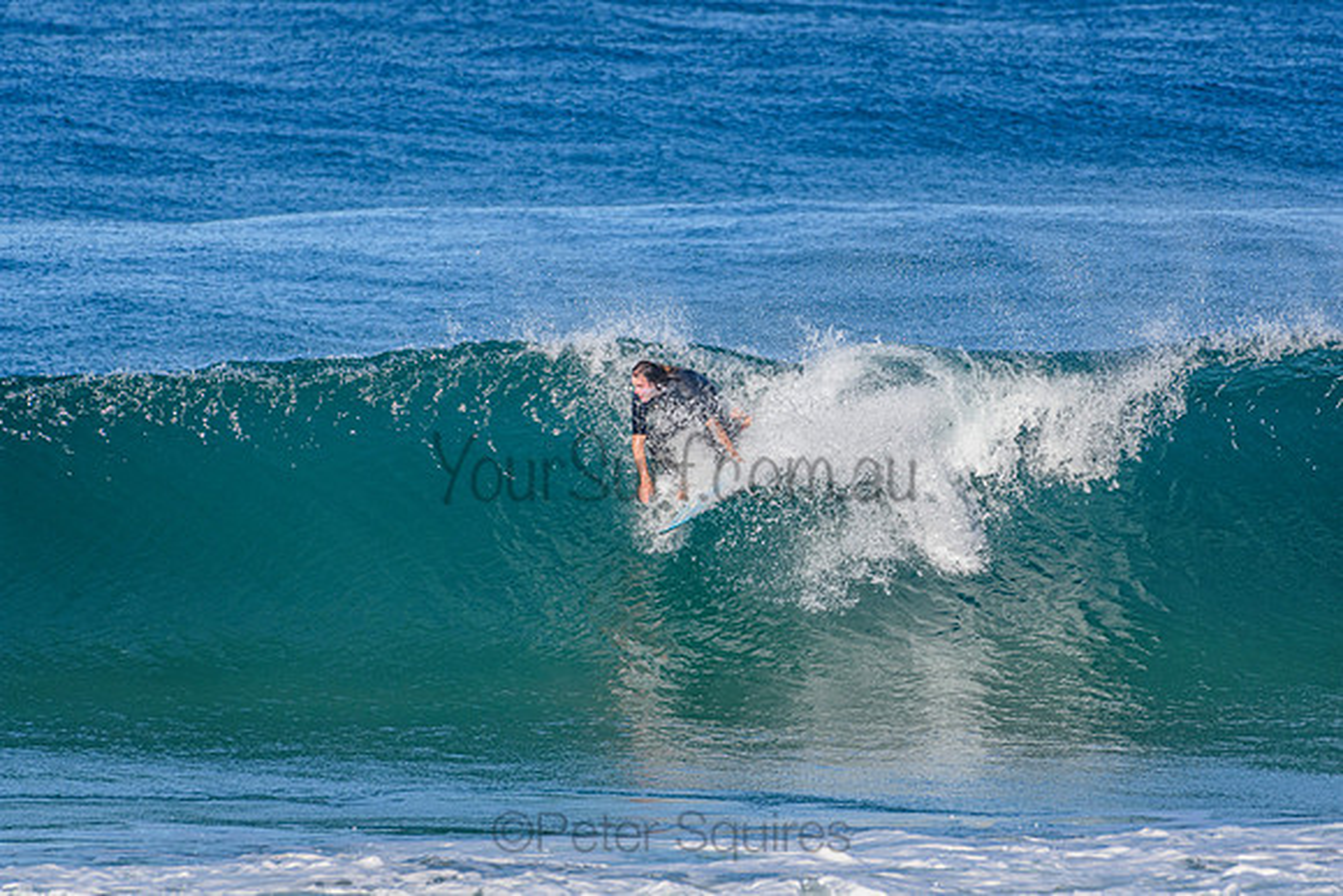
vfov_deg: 1.8
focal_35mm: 750
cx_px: 672
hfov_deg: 2.7
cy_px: 448
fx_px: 27984
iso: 400
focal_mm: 500
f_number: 5.6
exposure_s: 1/2000
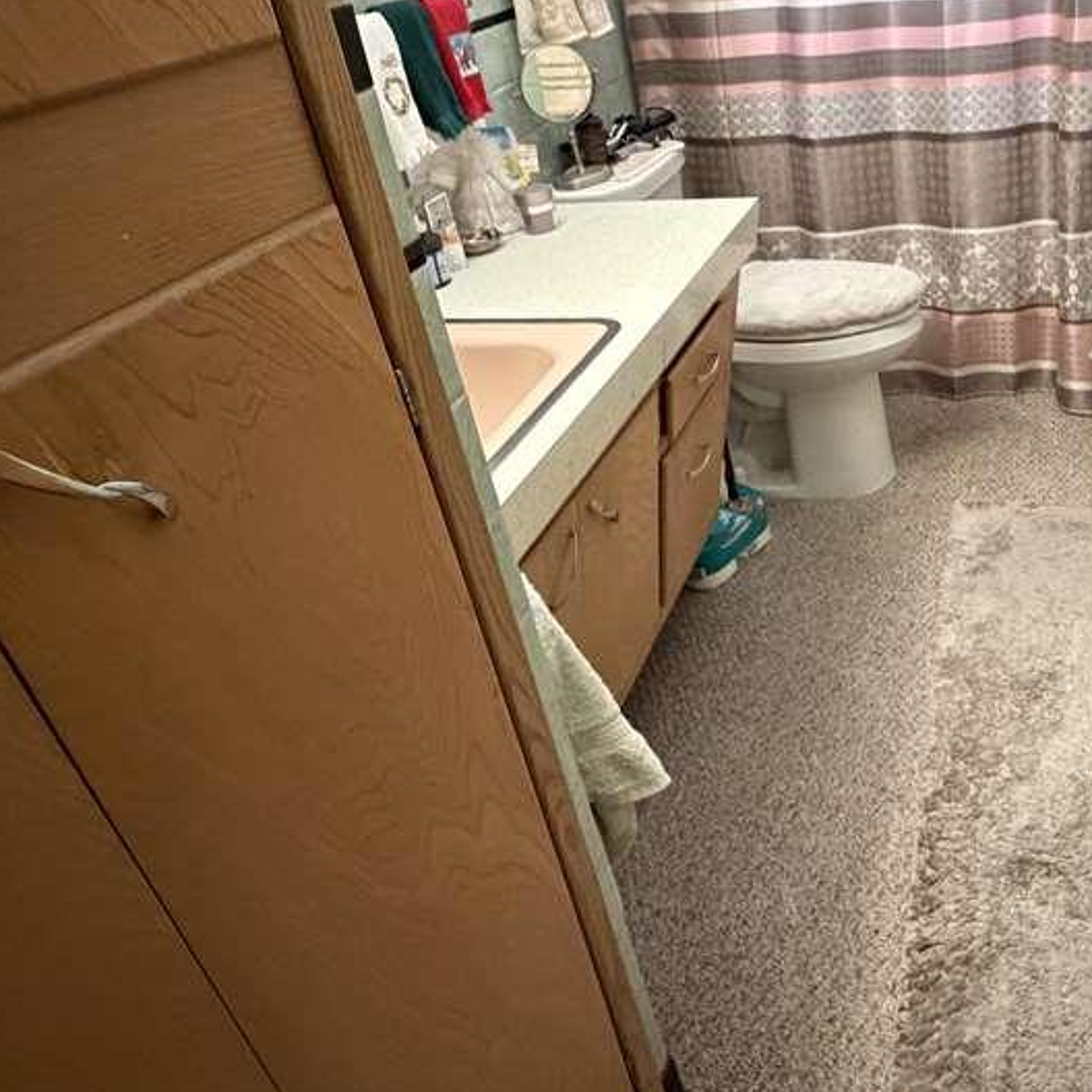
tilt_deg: -30.6
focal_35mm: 30
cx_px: 850
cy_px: 421
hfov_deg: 51.2
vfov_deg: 53.5
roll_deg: +6.9
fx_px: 1071
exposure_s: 1/60
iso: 1000
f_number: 2.2
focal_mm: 2.22
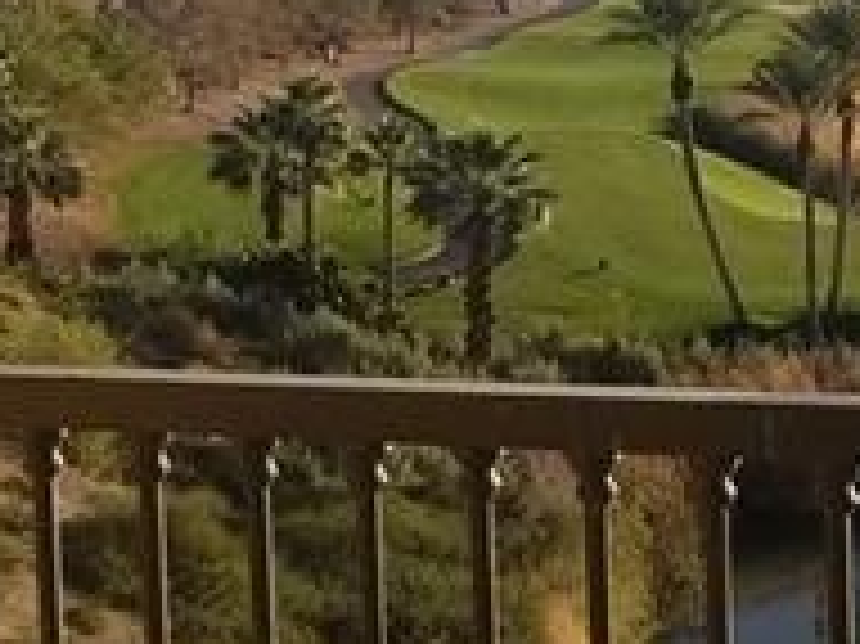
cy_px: -41
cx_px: 707
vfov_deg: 13.3
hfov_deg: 17.9
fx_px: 2706
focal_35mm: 109
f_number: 1.7
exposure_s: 1/2344
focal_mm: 4.2
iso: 50
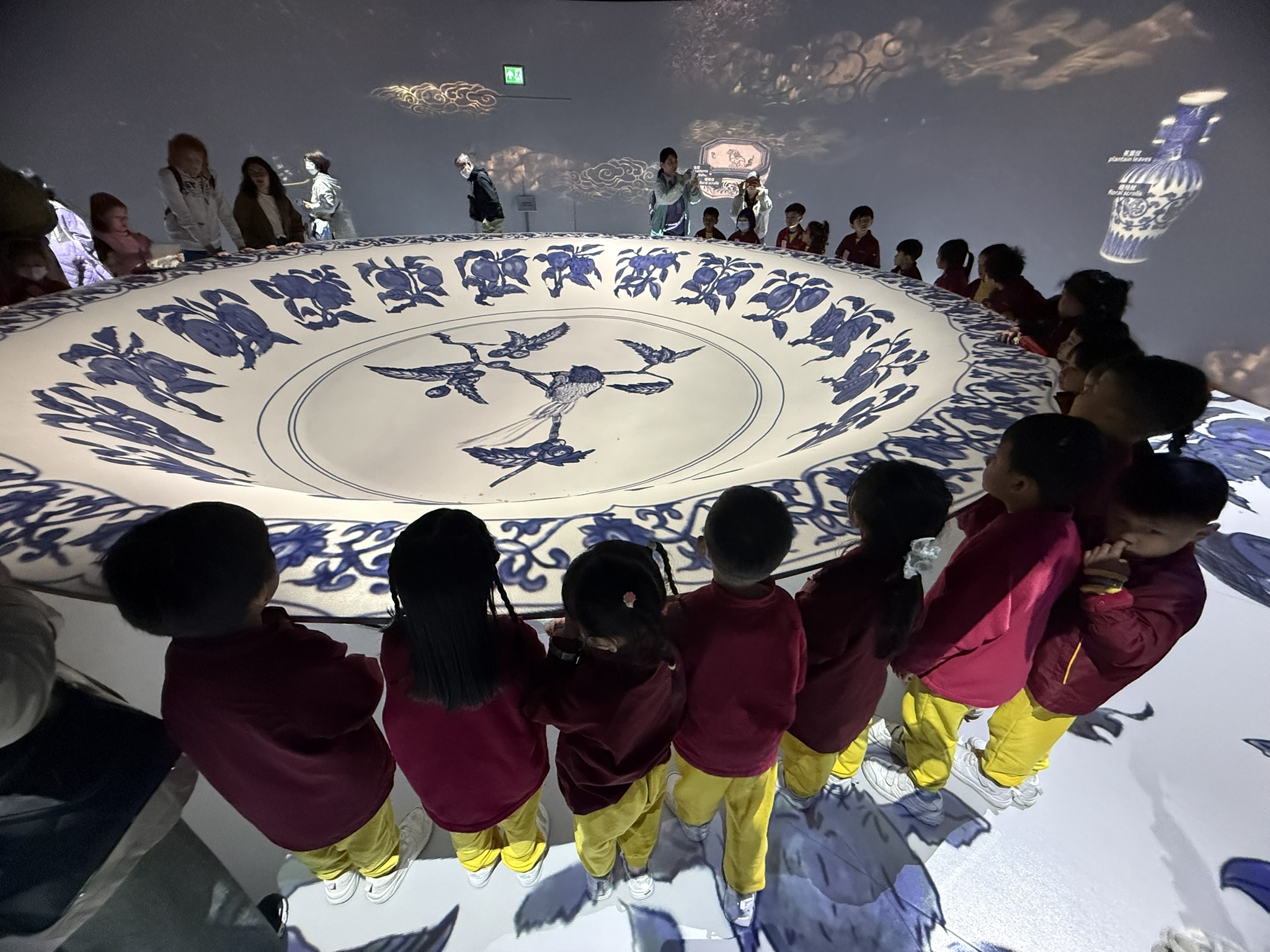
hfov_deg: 102.1
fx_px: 514
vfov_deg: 85.7
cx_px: 635
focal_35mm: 14
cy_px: 476
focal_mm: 2.22
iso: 640
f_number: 2.2
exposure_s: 1/60
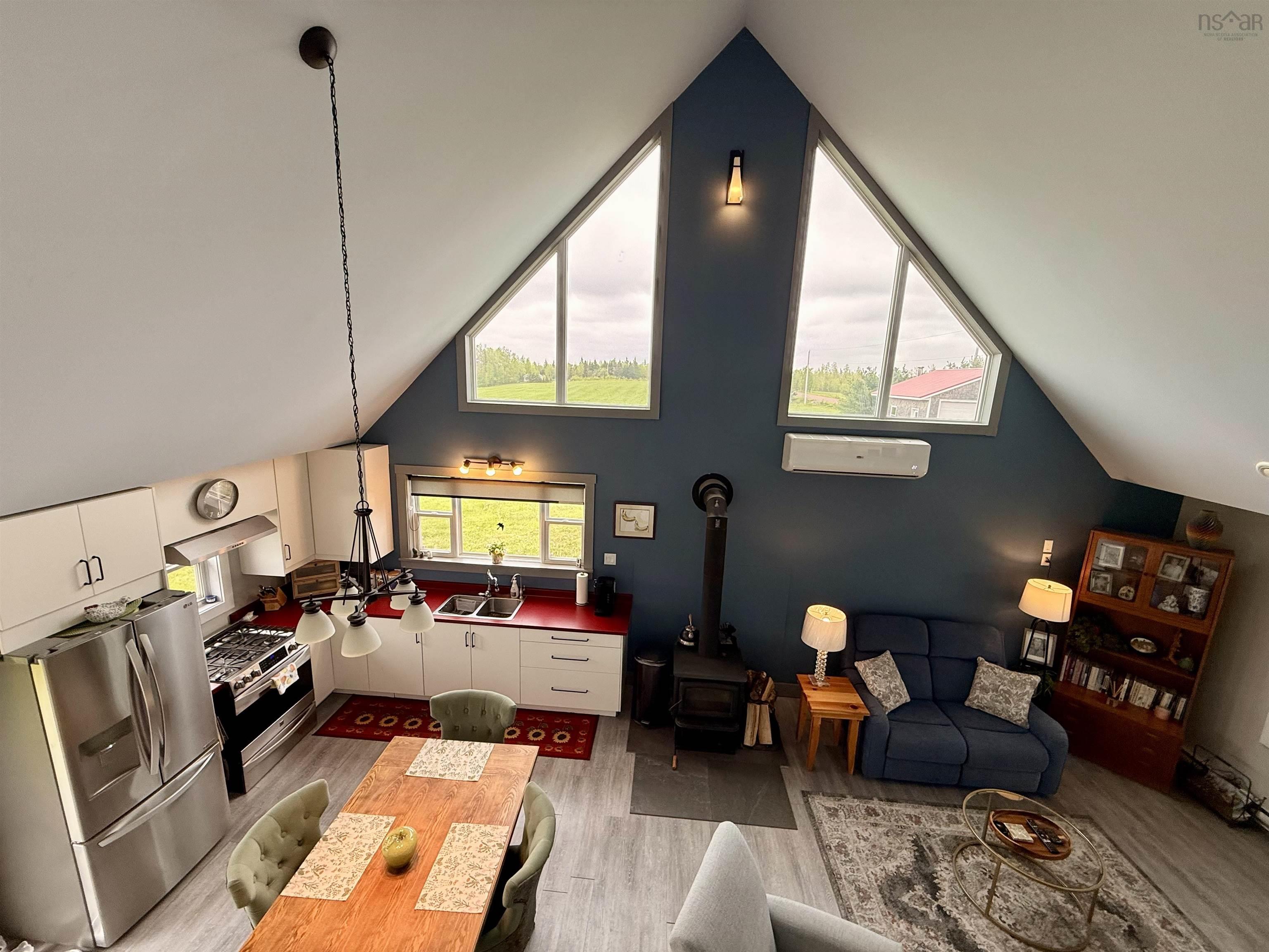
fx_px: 513
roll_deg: -2.7
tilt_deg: -11.6
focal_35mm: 14
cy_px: 476
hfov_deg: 102.1
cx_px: 634
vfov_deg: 85.7
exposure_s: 1/120
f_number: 2.2
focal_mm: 2.22
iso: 80
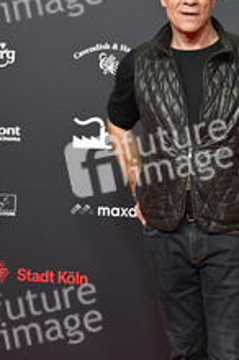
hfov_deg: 14.9
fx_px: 909
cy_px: 241
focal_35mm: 91
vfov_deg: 22.3
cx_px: 196
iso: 800
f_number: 5
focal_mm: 50
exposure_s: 1/200
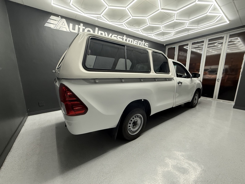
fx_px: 99
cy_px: 92
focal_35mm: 14
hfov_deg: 102.1
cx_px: 122
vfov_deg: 85.7
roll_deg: -0.7
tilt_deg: -10.8
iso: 250
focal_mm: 2.22
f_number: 2.2
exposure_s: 1/100
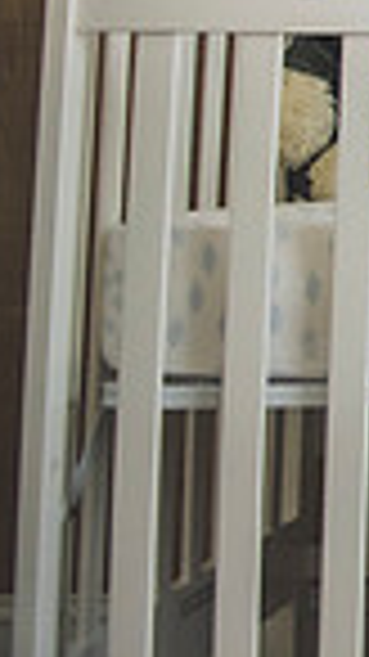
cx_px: 1327
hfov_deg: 8.4
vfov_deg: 19.6
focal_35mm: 104
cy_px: -85
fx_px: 1811
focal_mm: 24
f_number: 2.8
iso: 1600
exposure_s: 1/125
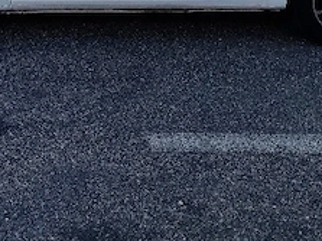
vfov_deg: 21.2
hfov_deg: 31.2
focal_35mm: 62
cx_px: 136
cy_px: -82
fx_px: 576
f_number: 1.65
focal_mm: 6.19
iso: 50
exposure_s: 1/769
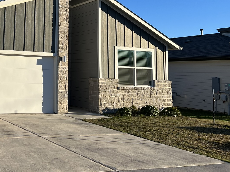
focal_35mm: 50
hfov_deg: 35.8
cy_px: 26
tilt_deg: +7.6
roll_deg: -2.1
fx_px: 332
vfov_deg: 28.3
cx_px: 22
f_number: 1.5
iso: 50
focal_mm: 5.7
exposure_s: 1/3077
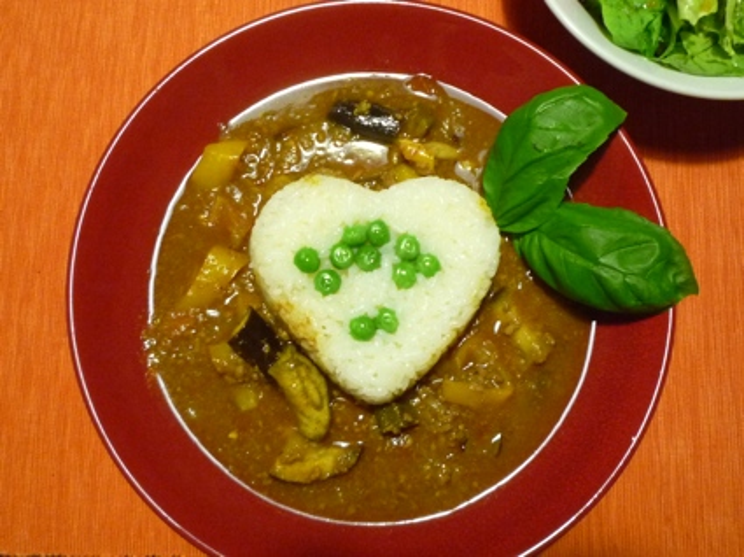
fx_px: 709
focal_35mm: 33
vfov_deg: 42.9
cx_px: 372
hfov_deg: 55.4
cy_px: 278
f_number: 2.8
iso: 400
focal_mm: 4.4
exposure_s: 1/8
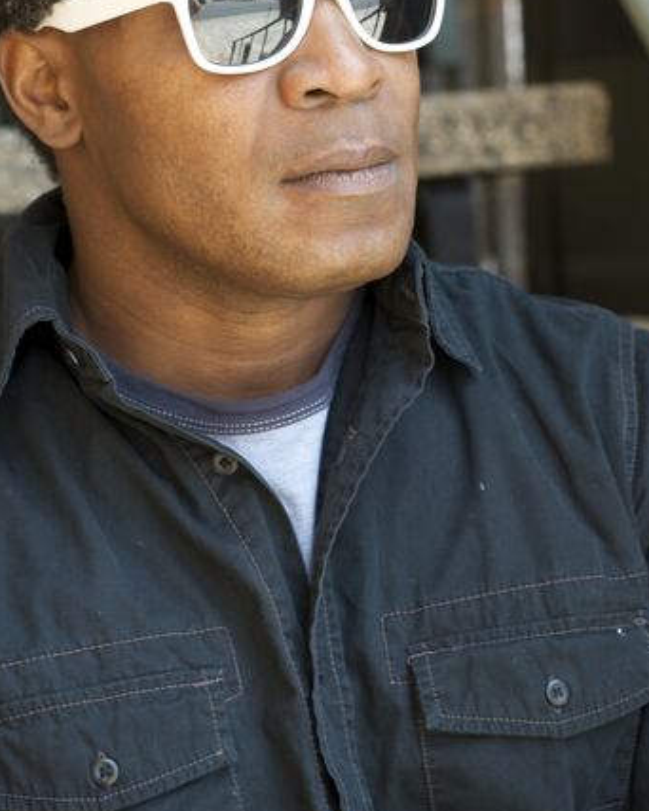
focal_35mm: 118
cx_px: 273
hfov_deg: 13.1
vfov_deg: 16.2
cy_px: 224
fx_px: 2831
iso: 100
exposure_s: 1/40
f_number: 5.6
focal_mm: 85
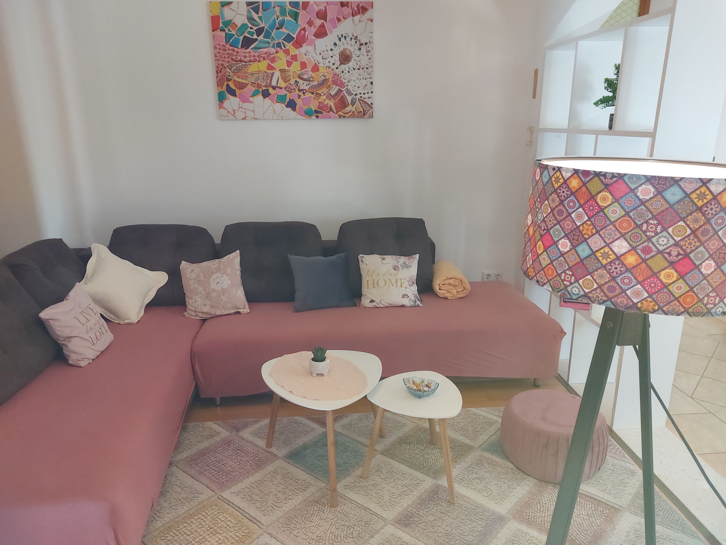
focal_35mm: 25
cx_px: 363
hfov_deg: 69.4
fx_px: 524
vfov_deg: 54.9
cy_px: 272
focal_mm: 5.23
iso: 250
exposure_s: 1/100
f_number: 1.8
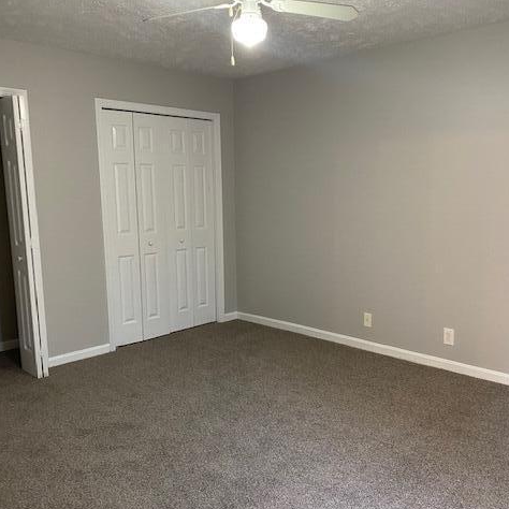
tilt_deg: -10.5
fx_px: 516
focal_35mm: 31
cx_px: 254
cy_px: 281
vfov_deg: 52.4
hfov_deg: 52.5
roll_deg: +0.5
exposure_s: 1/60
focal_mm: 4.25
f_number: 1.8
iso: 250
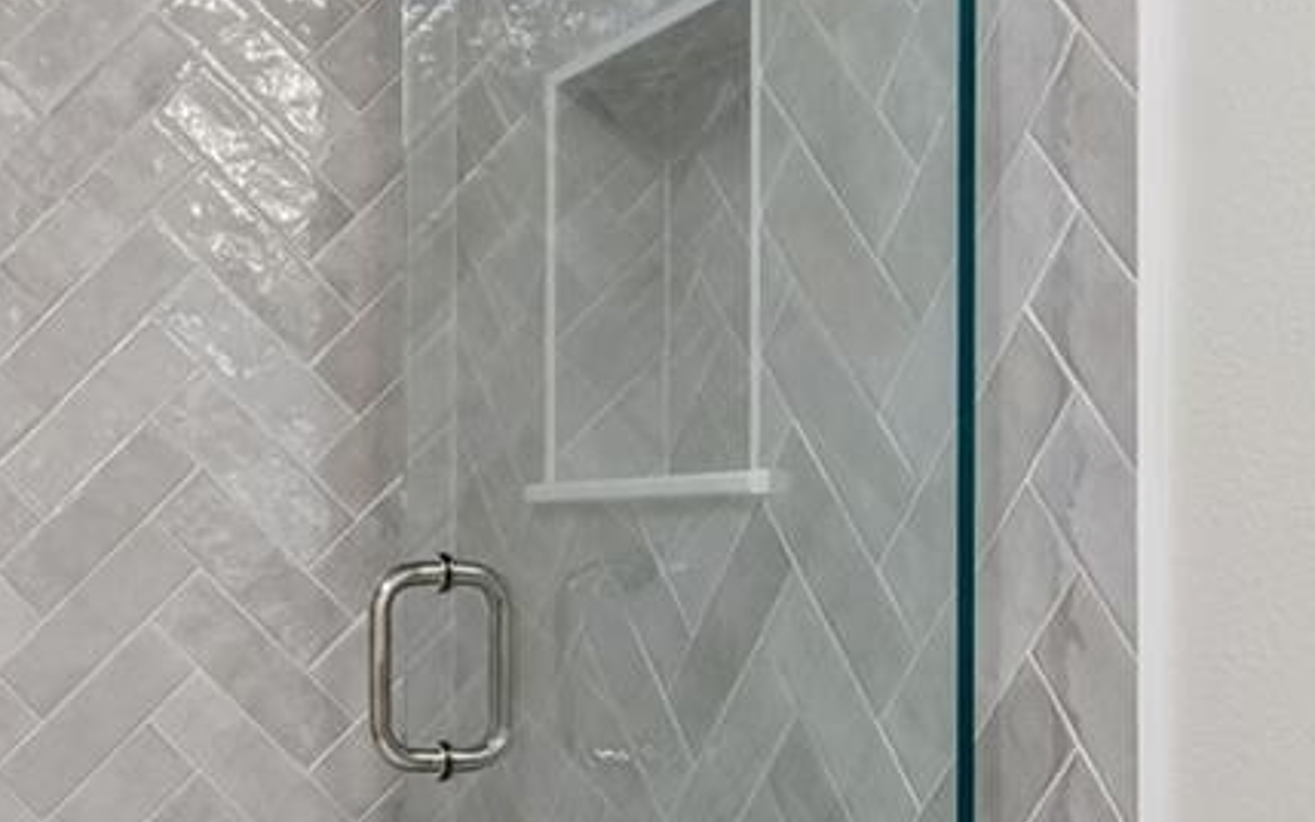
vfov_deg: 22.7
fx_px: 2042
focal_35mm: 57
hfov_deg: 29.2
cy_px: 518
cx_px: -377
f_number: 7.1
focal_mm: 10
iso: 100
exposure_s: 1/3.33
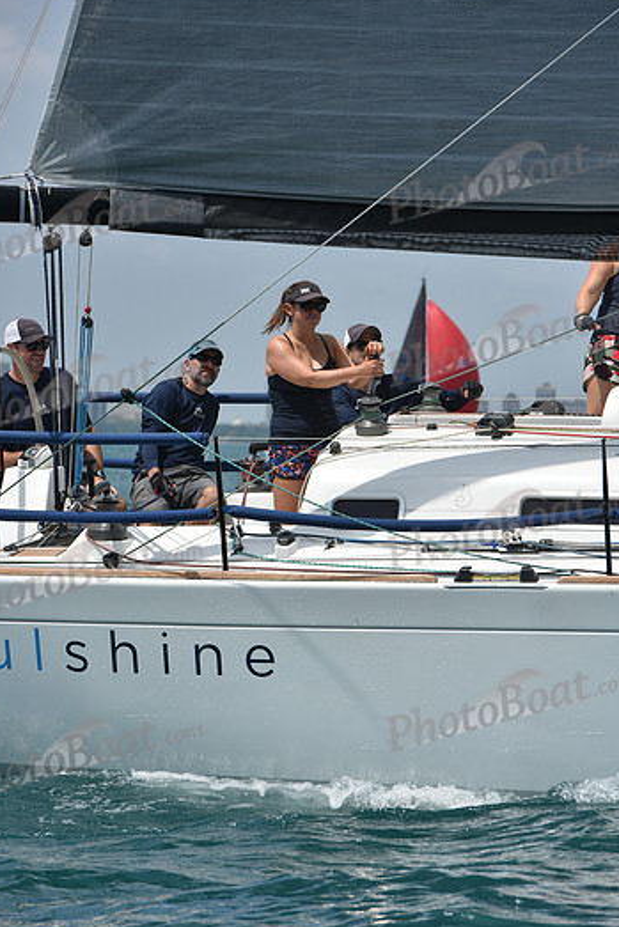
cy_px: 459
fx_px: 5722
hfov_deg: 6.2
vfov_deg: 9.3
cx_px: 295
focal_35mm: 222
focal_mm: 200
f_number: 10
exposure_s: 1/1250
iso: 250
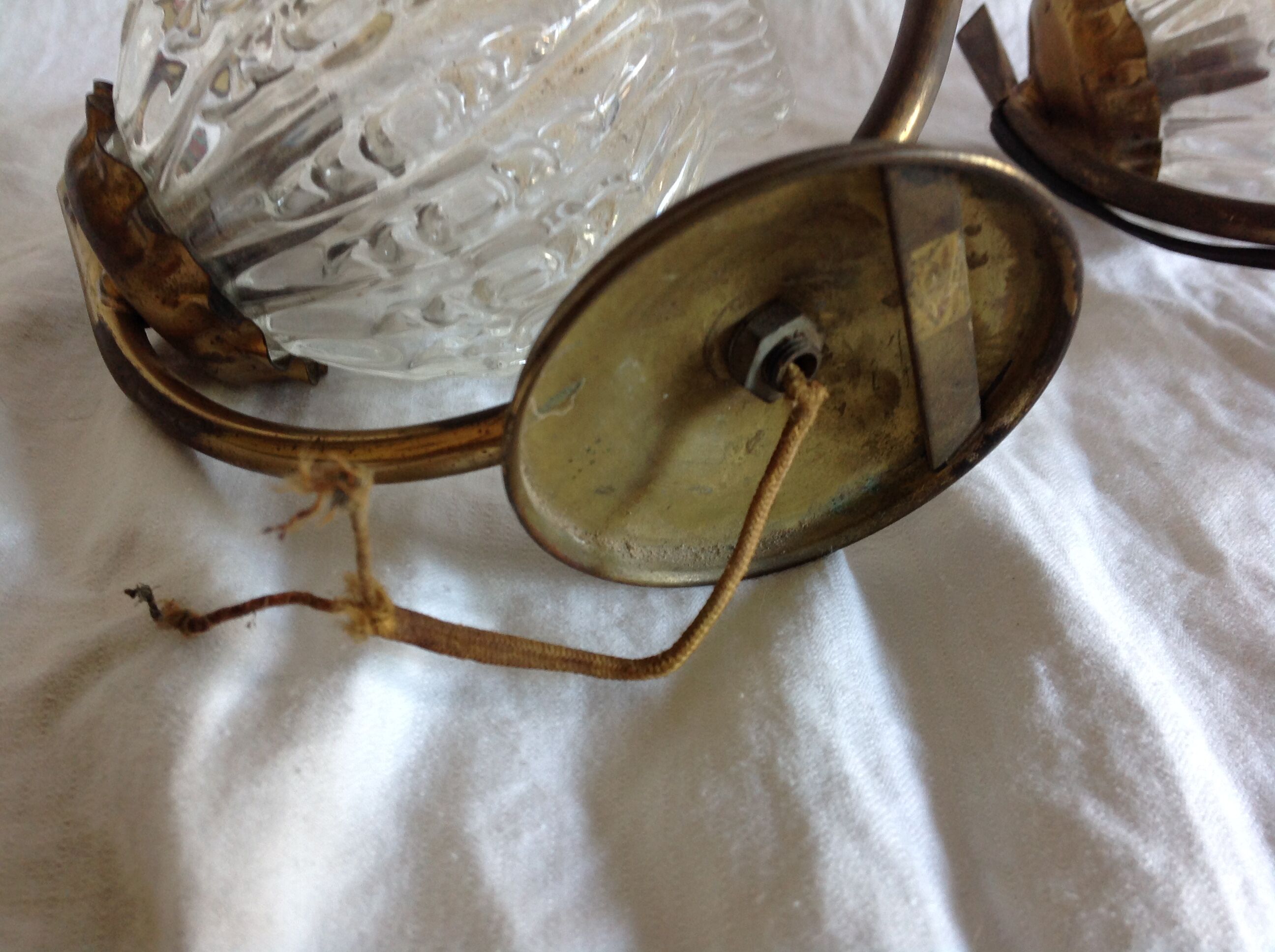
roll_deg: -2.5
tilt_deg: -35.3
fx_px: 1287
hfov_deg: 52.7
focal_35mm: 35
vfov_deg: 40.6
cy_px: 476
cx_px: 638
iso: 80
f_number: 2.4
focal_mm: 4.28
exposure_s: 1/15
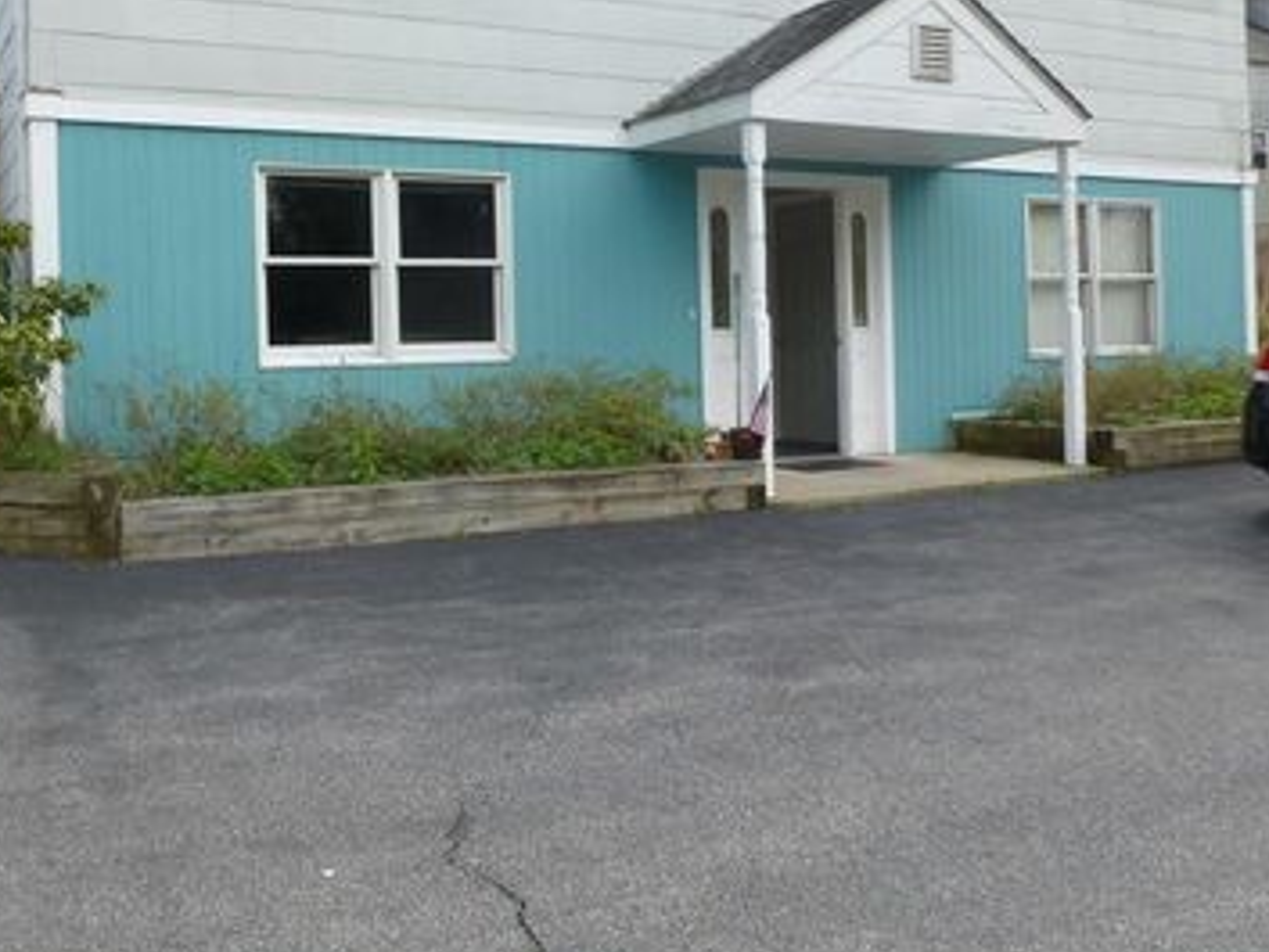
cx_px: 500
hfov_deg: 53.5
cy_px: 354
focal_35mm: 34
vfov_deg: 41.5
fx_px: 1247
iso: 100
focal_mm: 4.3
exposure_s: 1/500
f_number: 3.3
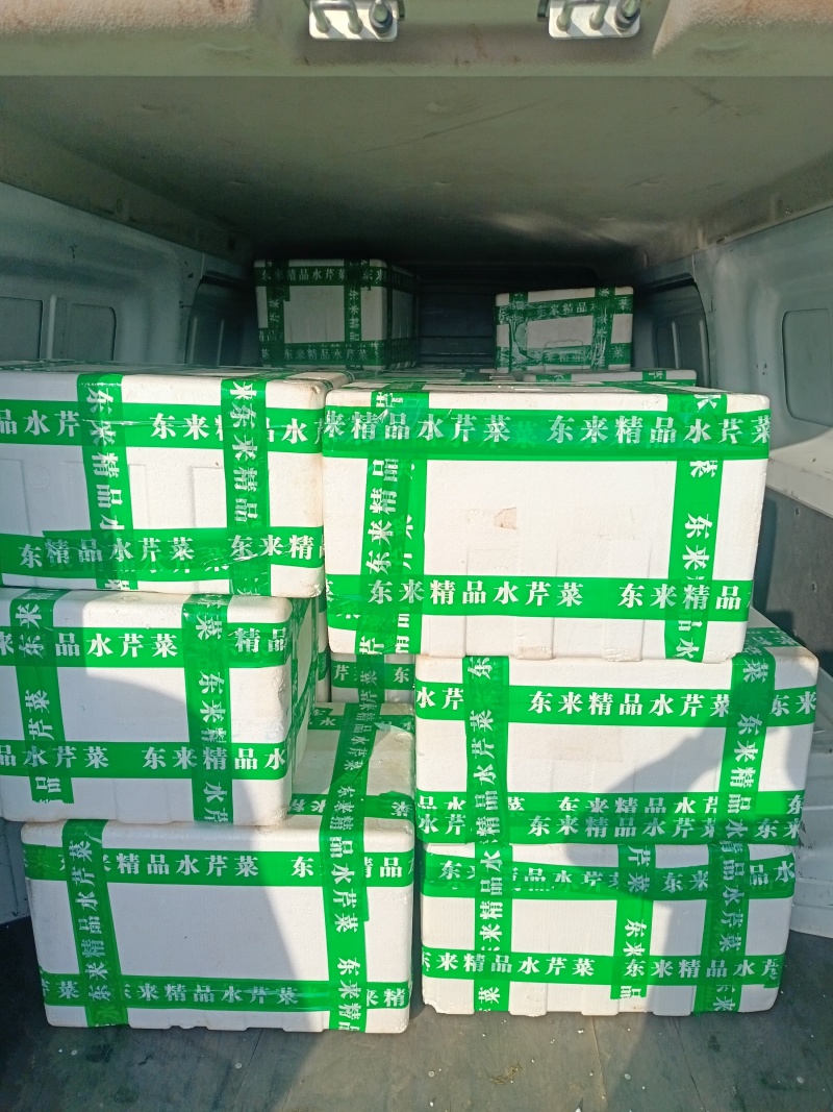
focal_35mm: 24
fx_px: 770
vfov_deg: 71.6
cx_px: 416
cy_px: 556
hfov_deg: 56.8
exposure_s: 1/466
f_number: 1.75
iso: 100
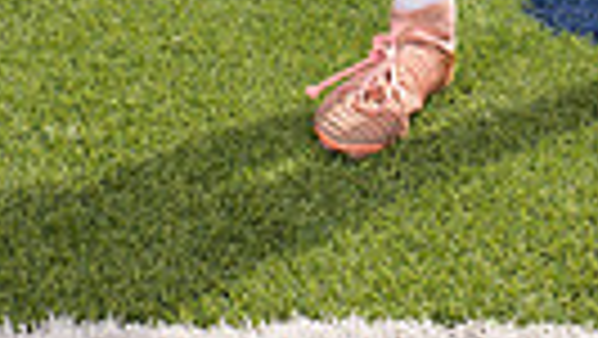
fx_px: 2253
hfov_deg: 14.8
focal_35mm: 142
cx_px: 620
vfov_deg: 7.5
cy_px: -671
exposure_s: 1/400
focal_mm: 40
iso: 125
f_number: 7.1
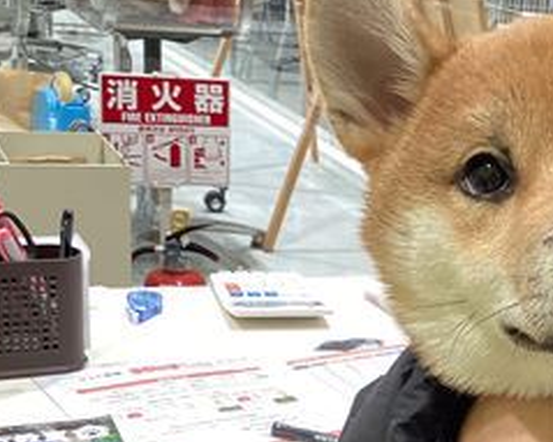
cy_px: 396
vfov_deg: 19.8
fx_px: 1243
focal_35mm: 76
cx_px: 555
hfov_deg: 24.0
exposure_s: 1/50
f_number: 2.4
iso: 50
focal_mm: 3.3
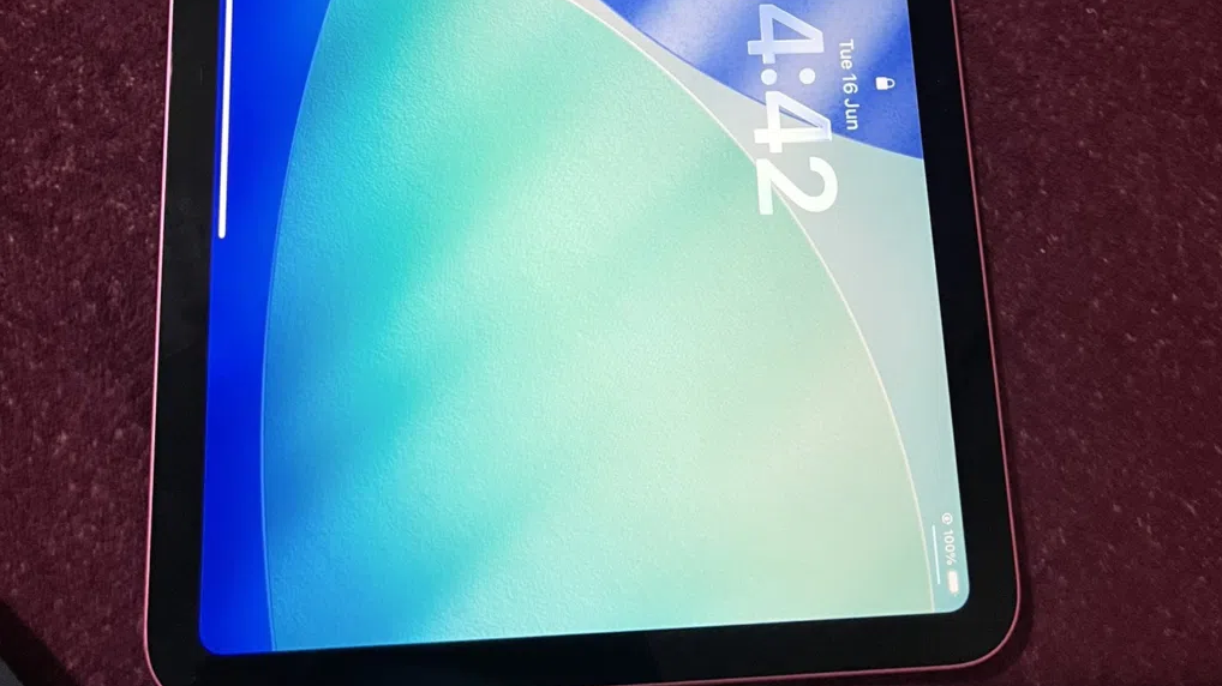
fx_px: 1231
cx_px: 613
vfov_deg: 29.9
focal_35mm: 38
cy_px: 74
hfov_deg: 52.8
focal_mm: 5.7
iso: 125
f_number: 1.5
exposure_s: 1/98
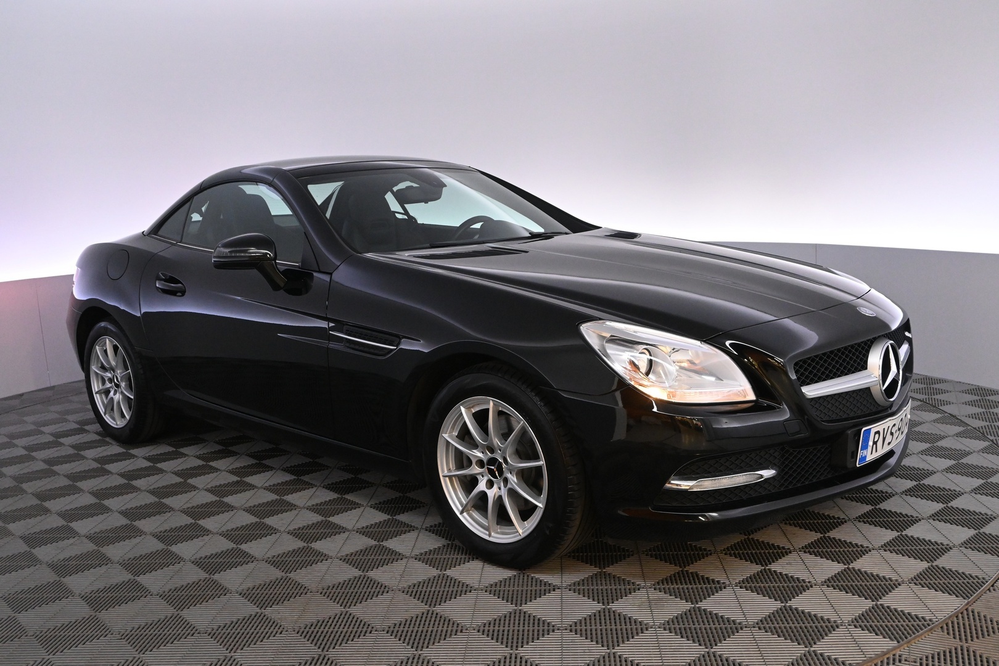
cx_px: 500
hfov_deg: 58.3
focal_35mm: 32
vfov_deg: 40.8
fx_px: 895
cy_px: 333
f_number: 5.6
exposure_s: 1/125
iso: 3200
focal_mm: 21.5
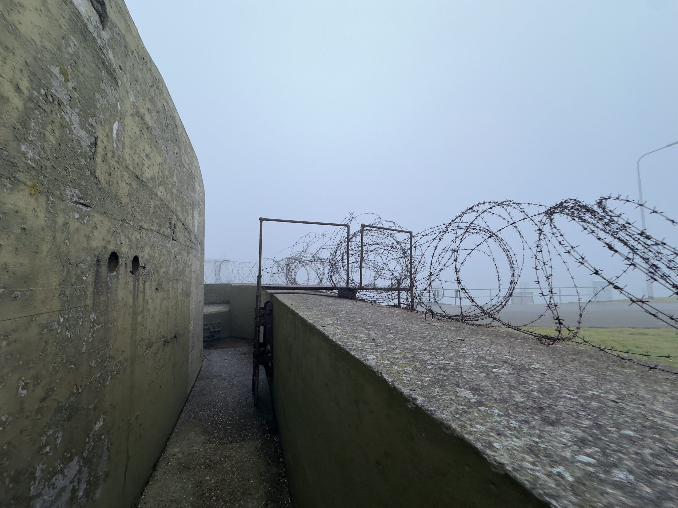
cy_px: 254
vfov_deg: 85.7
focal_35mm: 14
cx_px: 339
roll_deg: +2.9
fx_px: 274
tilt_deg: +7.8
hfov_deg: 102.1
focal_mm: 2.22
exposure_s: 1/99
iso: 80
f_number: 2.2
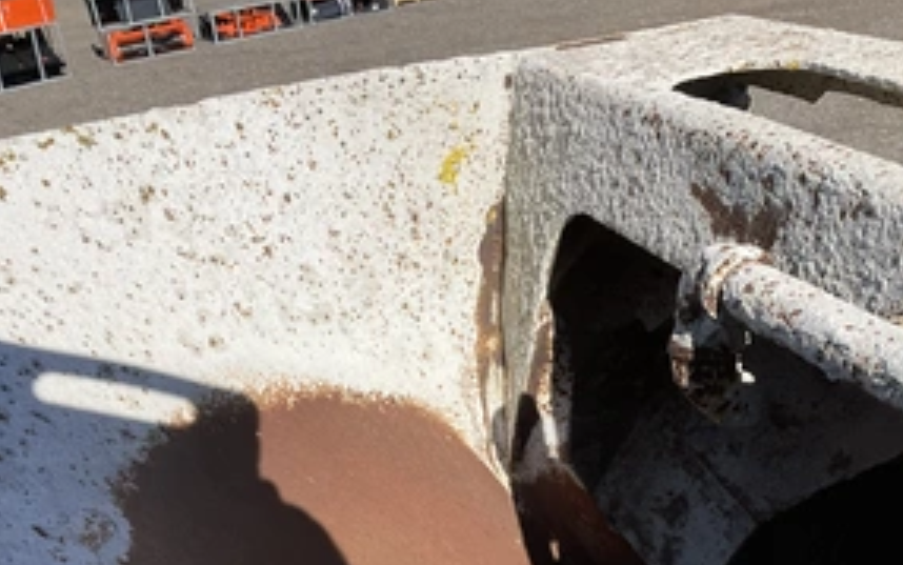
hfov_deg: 46.2
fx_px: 1059
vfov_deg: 29.1
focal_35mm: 43
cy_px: 467
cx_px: 420
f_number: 1.8
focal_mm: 3
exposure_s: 1/2667
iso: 25
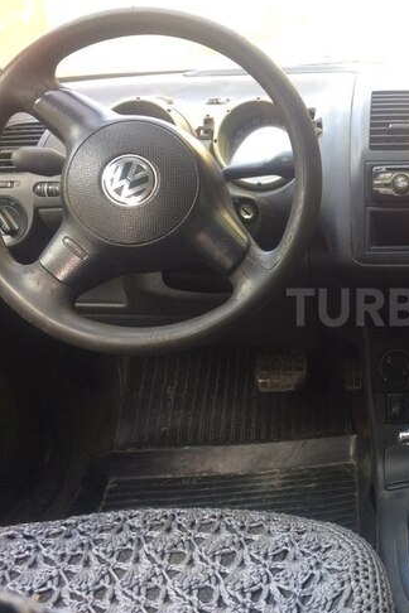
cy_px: 307
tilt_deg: -22.0
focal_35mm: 41
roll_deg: -0.6
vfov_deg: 47.4
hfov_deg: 30.2
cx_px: 415
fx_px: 699
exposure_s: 1/50
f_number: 2.2
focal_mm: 4.15
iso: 40
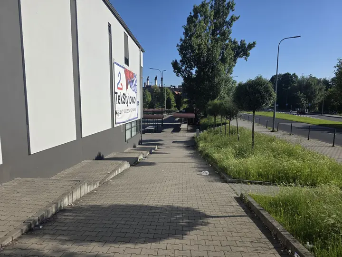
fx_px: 227
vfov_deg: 58.9
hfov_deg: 73.9
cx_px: 171
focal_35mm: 23
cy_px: 128
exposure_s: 1/6809
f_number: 1.7
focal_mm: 6.3
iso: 80
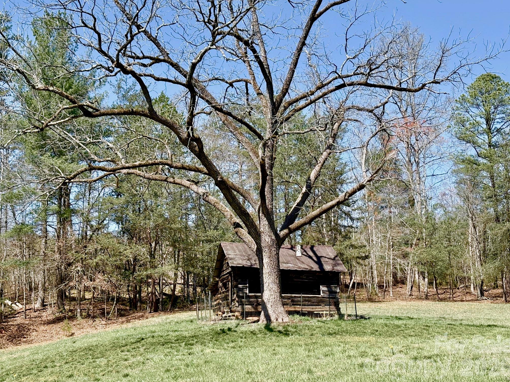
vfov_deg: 27.5
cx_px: 256
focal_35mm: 53
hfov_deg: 36.2
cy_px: 190
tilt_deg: +9.9
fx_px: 781
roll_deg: -1.3
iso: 40
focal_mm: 5.96
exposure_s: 1/1901
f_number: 1.6
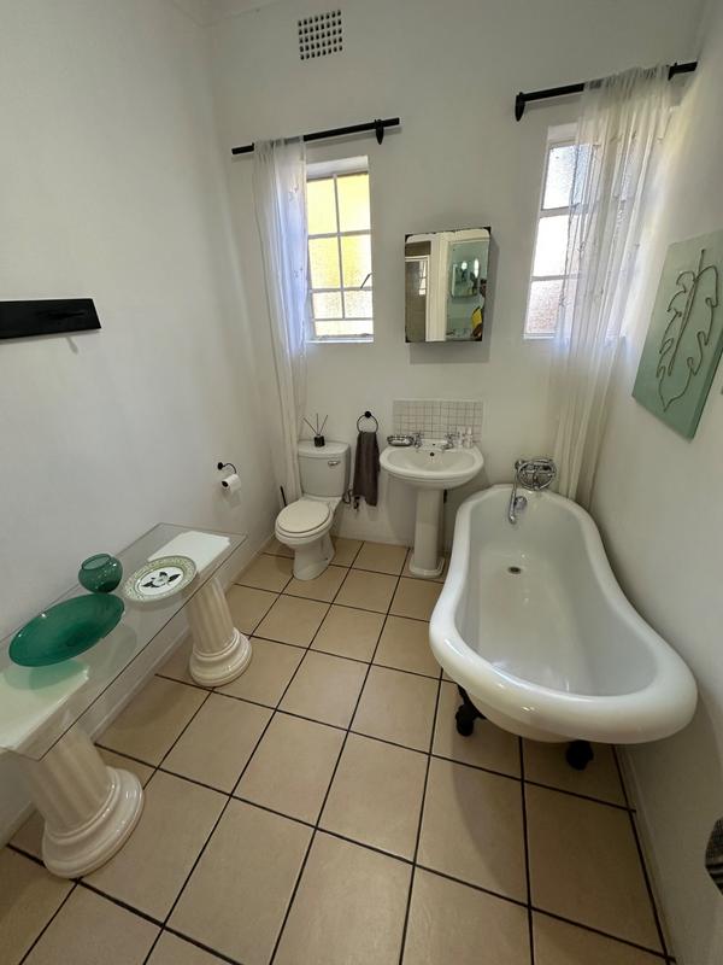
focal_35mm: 14
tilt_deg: -25.0
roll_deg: +0.6
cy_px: 482
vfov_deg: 102.1
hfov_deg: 85.7
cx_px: 362
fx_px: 390
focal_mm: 2.22
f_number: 2.2
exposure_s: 1/100
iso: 250
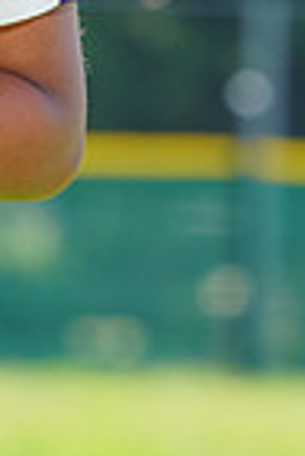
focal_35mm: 1225
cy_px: -228
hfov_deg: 1.1
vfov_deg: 1.7
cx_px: -305
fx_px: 15529
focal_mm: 300
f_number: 10
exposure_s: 1/125
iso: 200
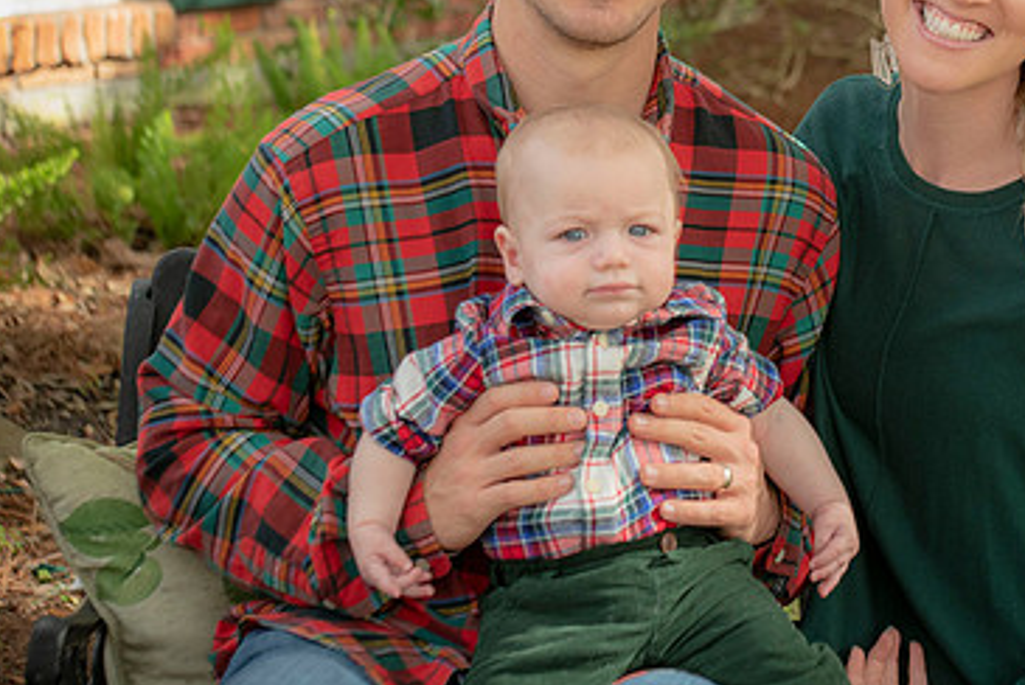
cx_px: 798
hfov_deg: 16.0
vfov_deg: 10.8
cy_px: 243
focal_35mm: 127
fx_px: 3619
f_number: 5.6
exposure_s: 1/200
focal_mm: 80
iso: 320
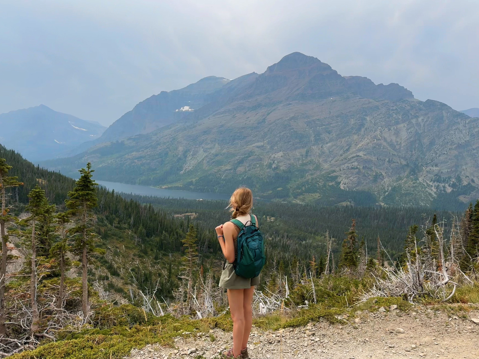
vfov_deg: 56.8
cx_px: 240
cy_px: 180
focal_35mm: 24
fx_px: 332
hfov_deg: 71.6
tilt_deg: -2.3
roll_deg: -3.4
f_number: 1.78
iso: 80
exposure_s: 1/4310
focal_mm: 6.76
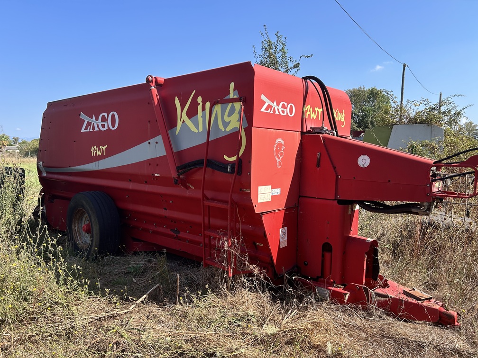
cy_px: 179
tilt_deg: -4.9
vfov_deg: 53.1
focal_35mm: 26
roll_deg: +0.1
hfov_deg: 67.3
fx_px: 359
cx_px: 239
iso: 50
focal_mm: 5.7
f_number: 1.5
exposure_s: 1/1972
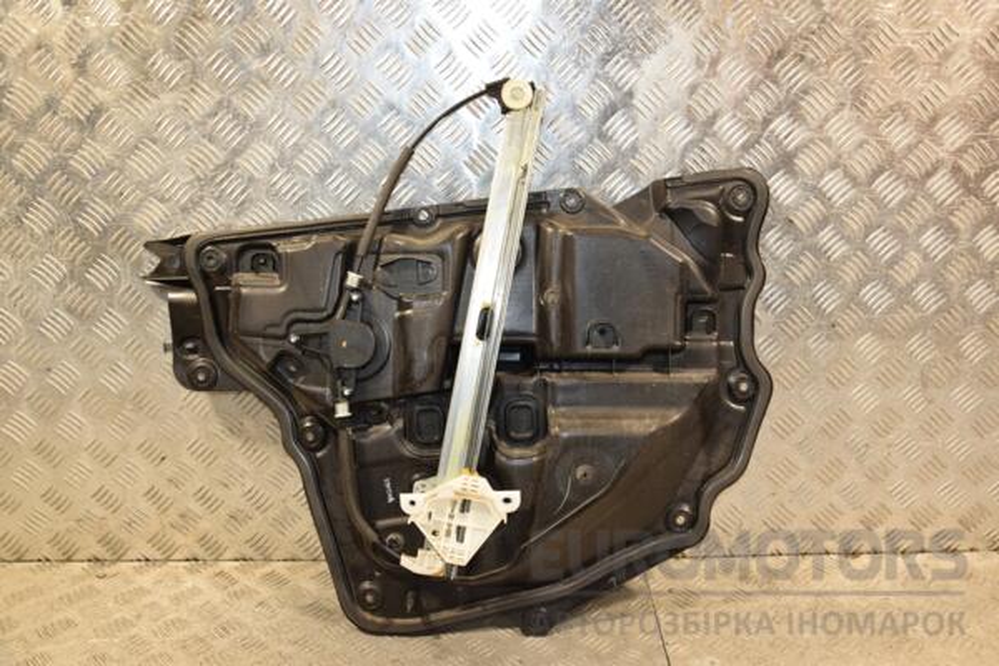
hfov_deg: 53.1
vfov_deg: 36.9
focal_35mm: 36
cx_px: 500
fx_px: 999
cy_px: 333
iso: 800
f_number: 5
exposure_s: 1/125
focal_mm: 24
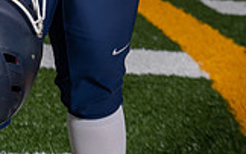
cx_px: 39
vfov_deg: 8.0
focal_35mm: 153
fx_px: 1025
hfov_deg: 13.6
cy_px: -188
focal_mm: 54
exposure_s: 1/200
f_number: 5.6
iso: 200
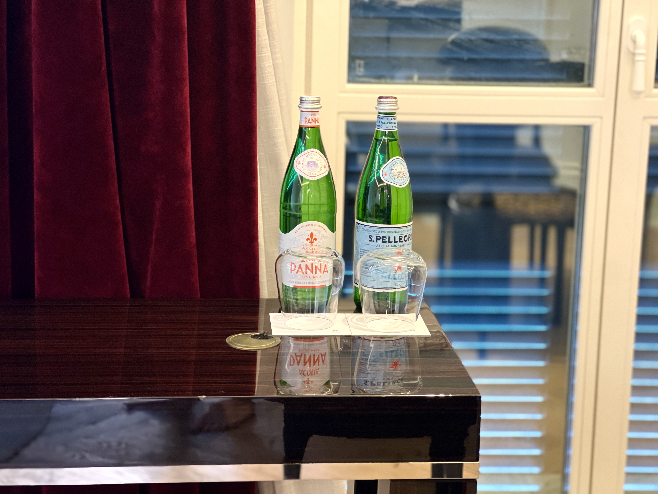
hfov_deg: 25.3
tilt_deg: -11.2
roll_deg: -0.6
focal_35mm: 77
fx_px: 1464
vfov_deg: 19.1
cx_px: 329
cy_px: 247
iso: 320
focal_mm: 9
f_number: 2.8
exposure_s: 1/35
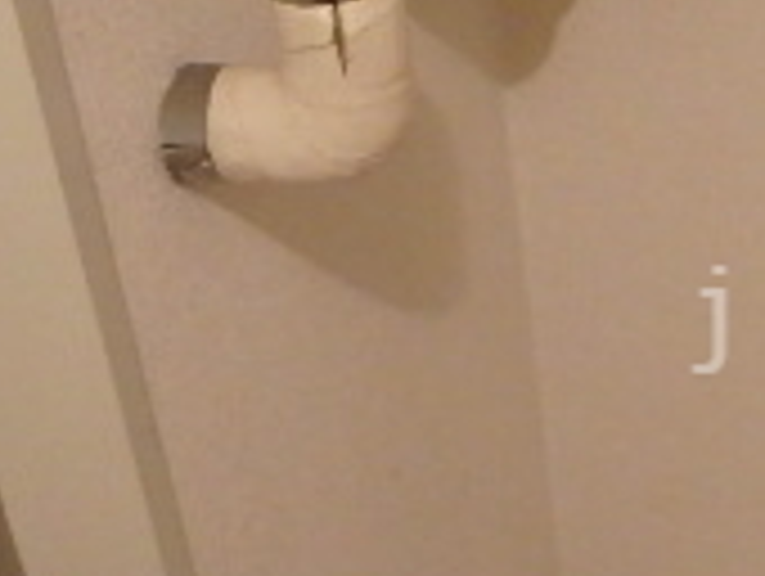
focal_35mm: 79
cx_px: 999
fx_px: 1748
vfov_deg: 18.7
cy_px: 320
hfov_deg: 22.1
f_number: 3.5
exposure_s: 1/25
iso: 800
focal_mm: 3.7
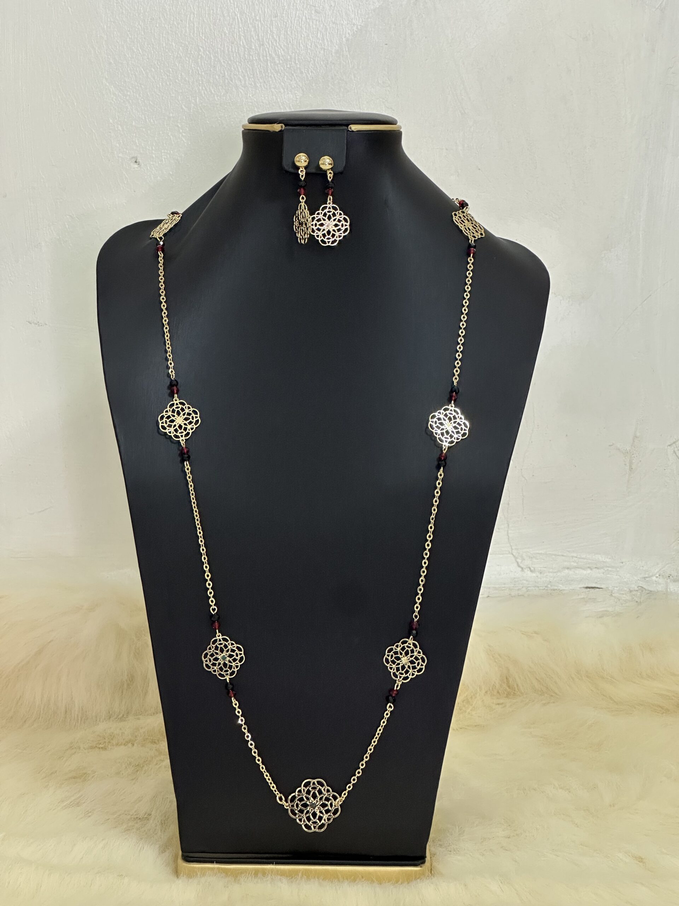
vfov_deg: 25.3
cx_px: 340
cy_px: 453
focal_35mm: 77
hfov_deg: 19.1
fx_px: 2014
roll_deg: -1.0
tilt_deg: -9.4
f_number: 2.8
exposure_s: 1/60
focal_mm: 9
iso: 320
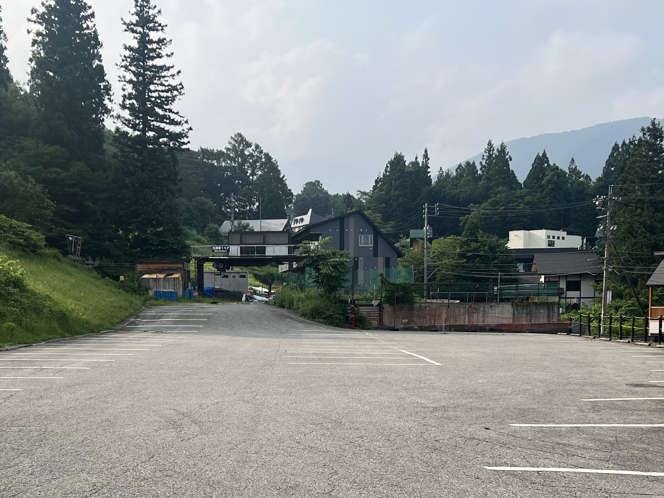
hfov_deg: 38.8
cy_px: 398
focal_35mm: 49
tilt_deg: -4.9
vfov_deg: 29.0
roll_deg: +0.5
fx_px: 940
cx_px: 282
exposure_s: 1/2915
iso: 50
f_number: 1.5
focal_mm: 5.7
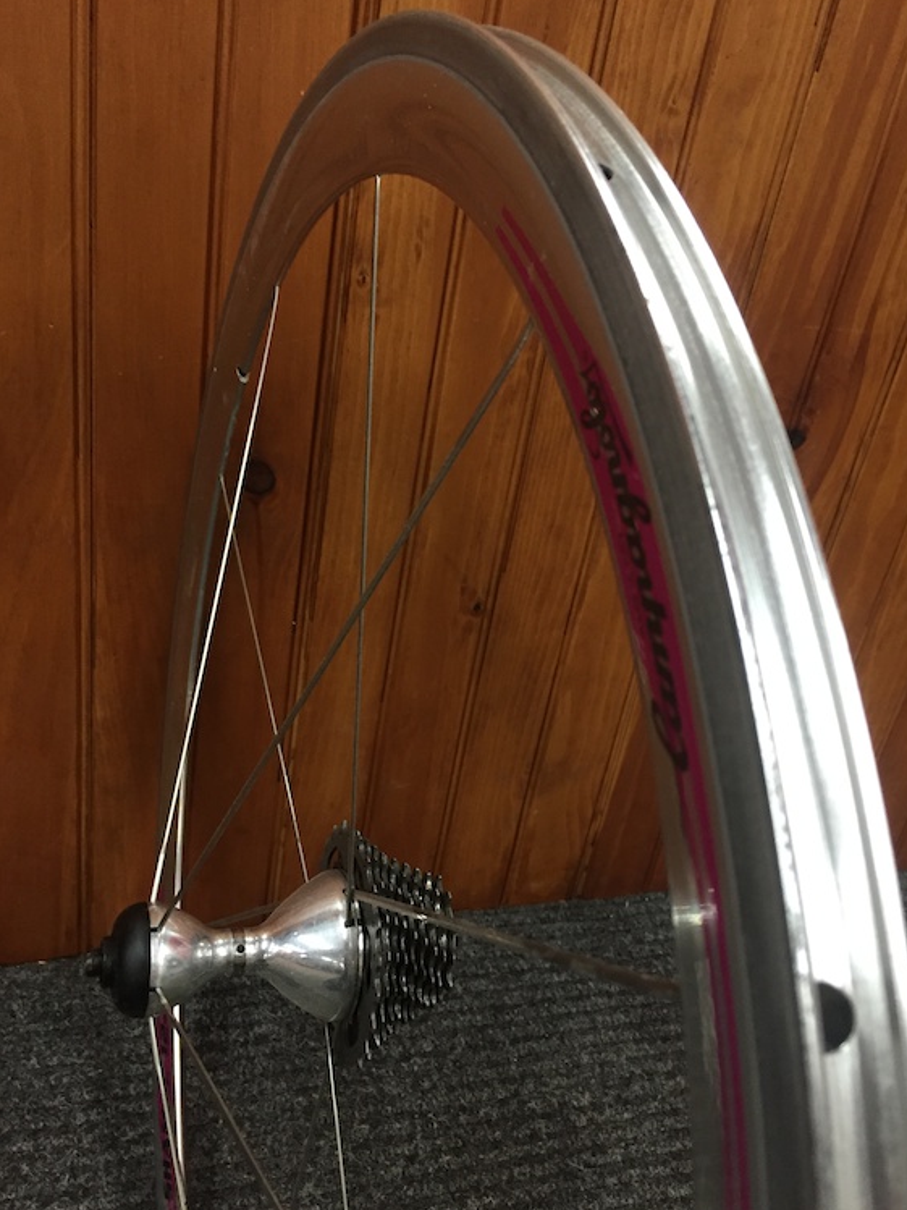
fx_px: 1083
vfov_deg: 58.3
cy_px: 636
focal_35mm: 31
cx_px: 482
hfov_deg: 45.4
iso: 200
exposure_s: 1/30
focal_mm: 4.15
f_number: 2.2
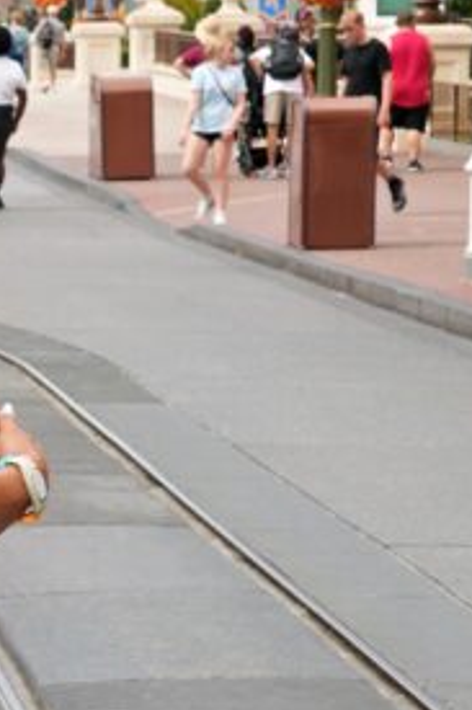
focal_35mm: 149
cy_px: 431
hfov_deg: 8.9
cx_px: -331
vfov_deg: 13.8
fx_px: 2934
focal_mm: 40
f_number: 8
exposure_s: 1/200
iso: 200
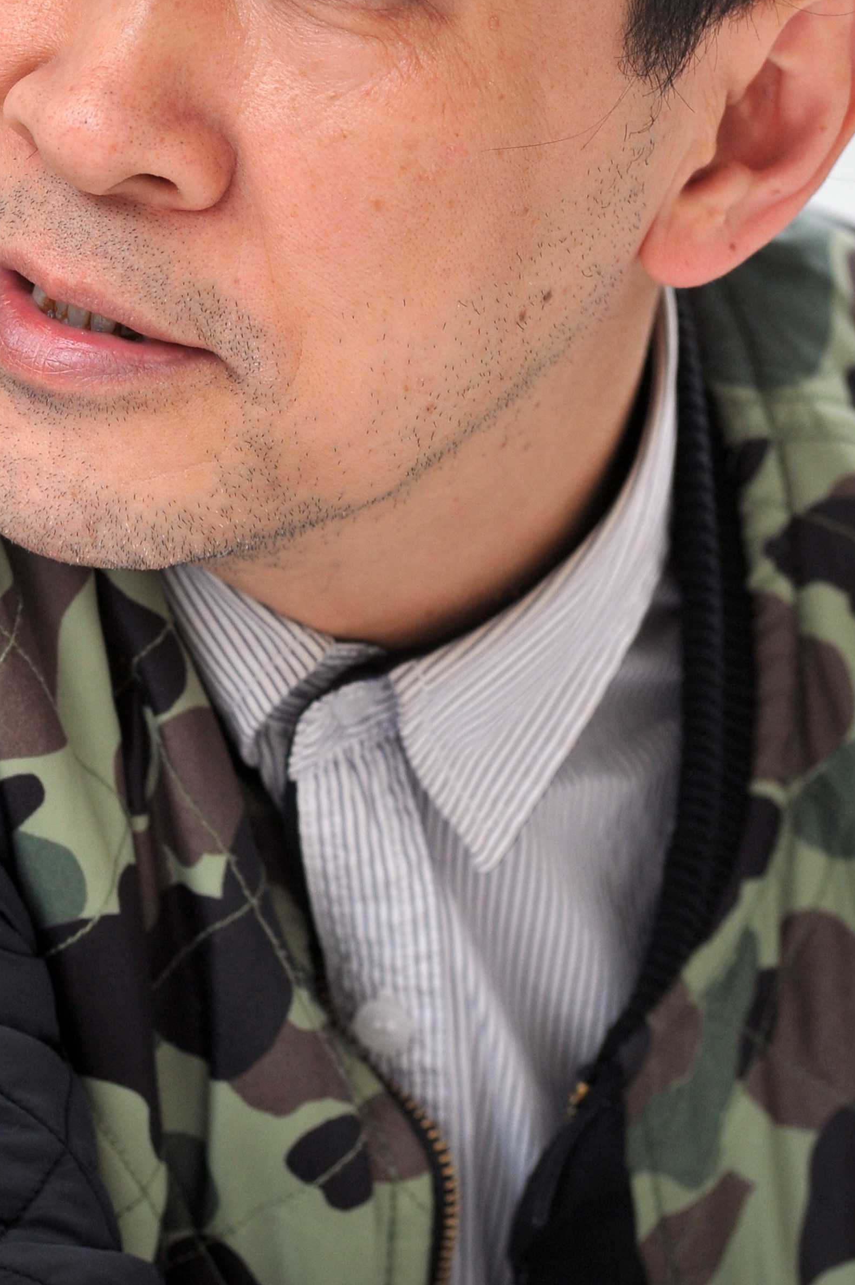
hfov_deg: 3.8
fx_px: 12803
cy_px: 263
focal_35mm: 359
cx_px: 190
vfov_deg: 5.7
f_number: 4.5
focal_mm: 200
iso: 800
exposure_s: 1/200
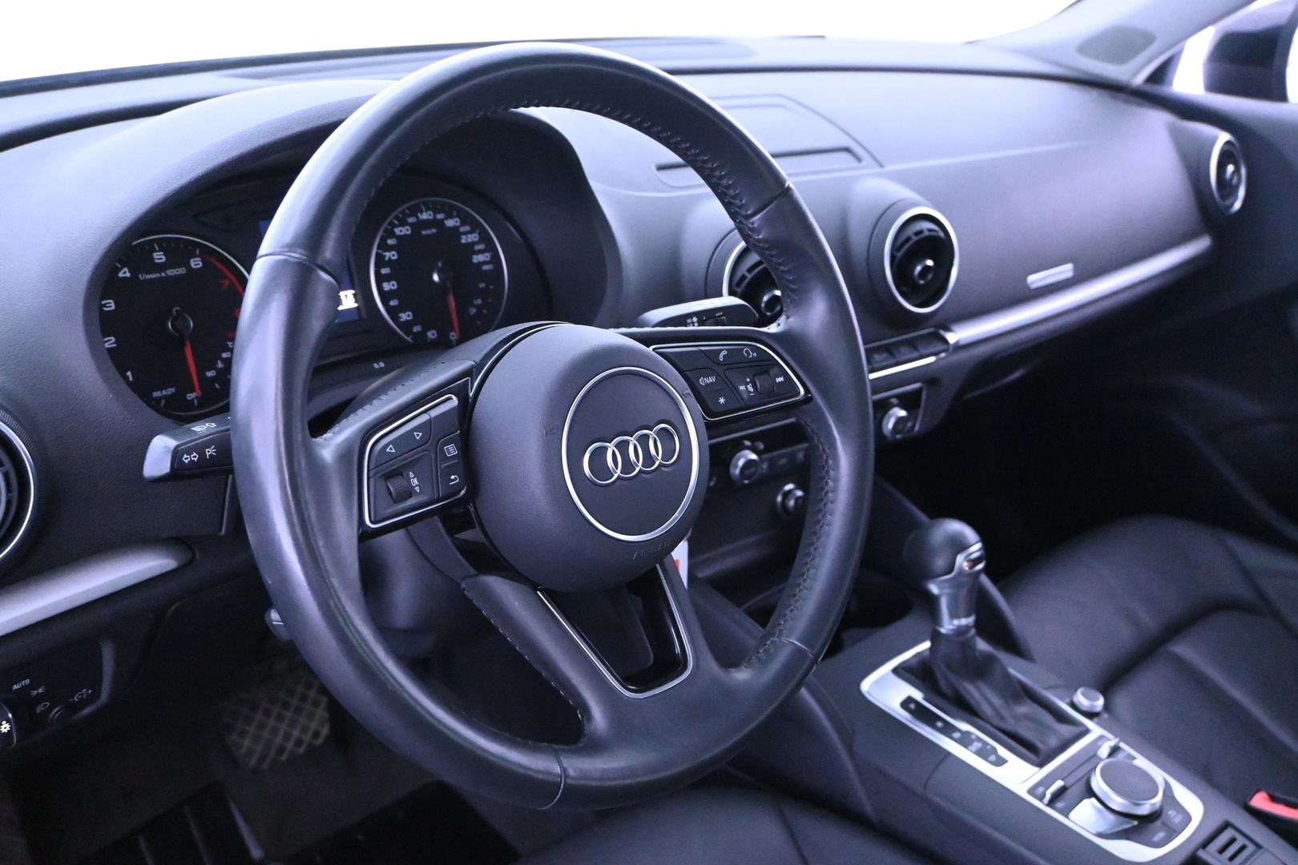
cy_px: 432
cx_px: 649
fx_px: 1217
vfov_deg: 39.1
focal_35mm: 34
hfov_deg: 56.1
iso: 12800
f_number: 4
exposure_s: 1/40
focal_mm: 22.5
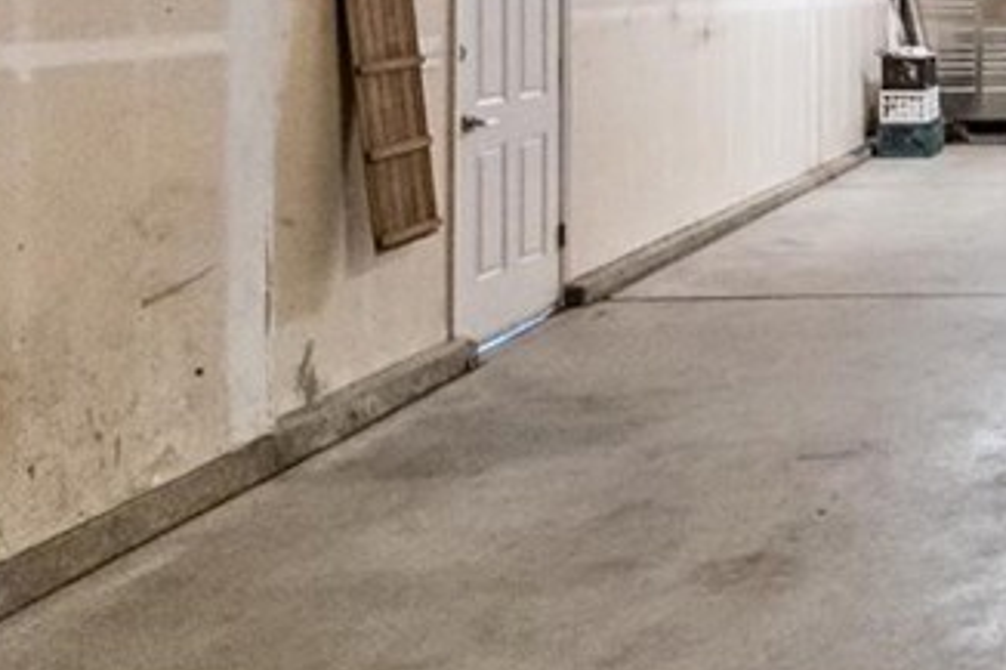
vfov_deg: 28.9
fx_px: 1229
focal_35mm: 44
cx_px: 1290
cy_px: 26
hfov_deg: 33.4
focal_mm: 14
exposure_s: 1/160
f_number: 2.8
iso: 8000
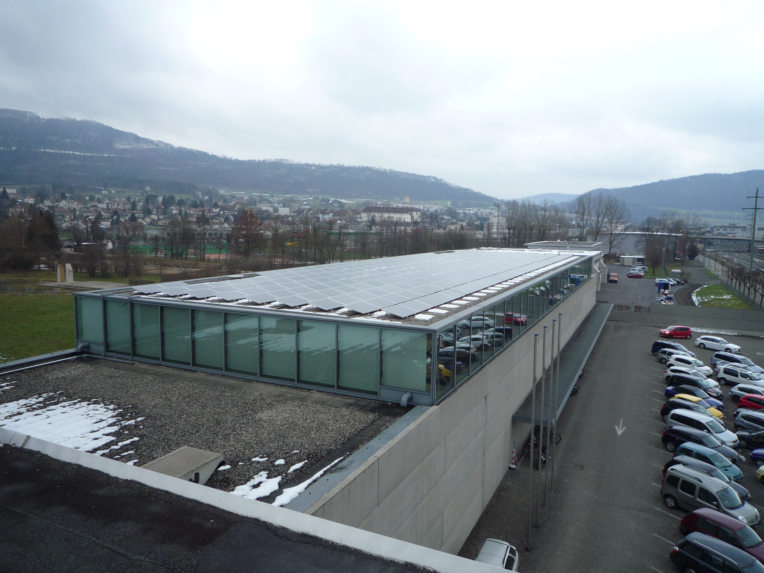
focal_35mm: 25
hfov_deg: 69.4
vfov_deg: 54.9
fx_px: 552
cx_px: 382
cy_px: 286
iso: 100
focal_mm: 4.4
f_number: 2.8
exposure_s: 1/100
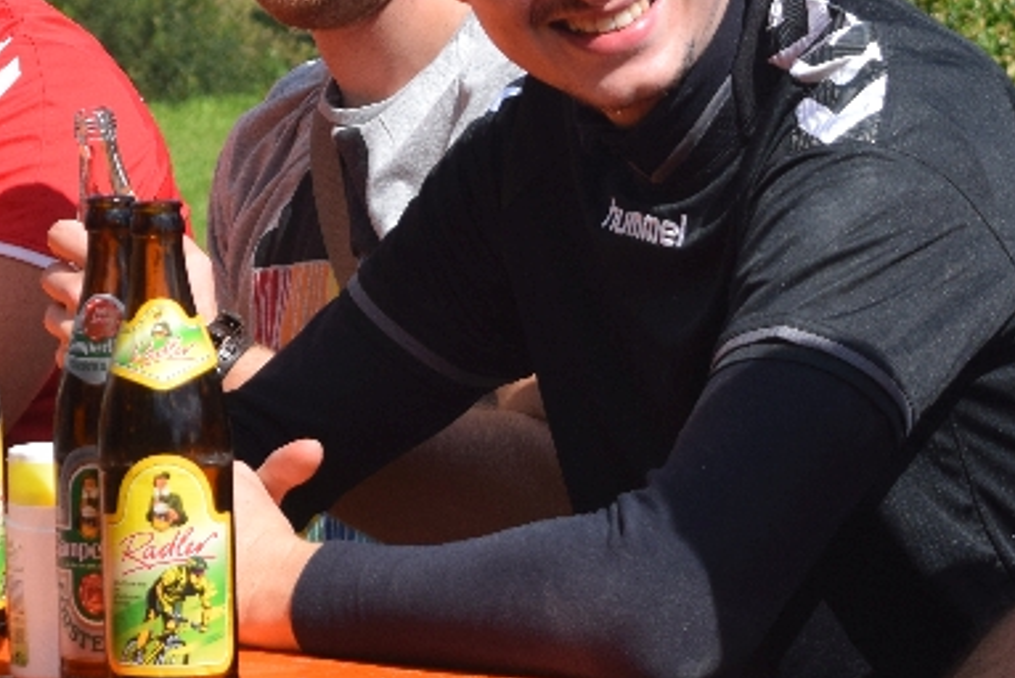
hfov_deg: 9.4
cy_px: 8
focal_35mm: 216
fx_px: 6094
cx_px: -85
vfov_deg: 6.4
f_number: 6.3
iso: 400
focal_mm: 46
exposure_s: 1/1600
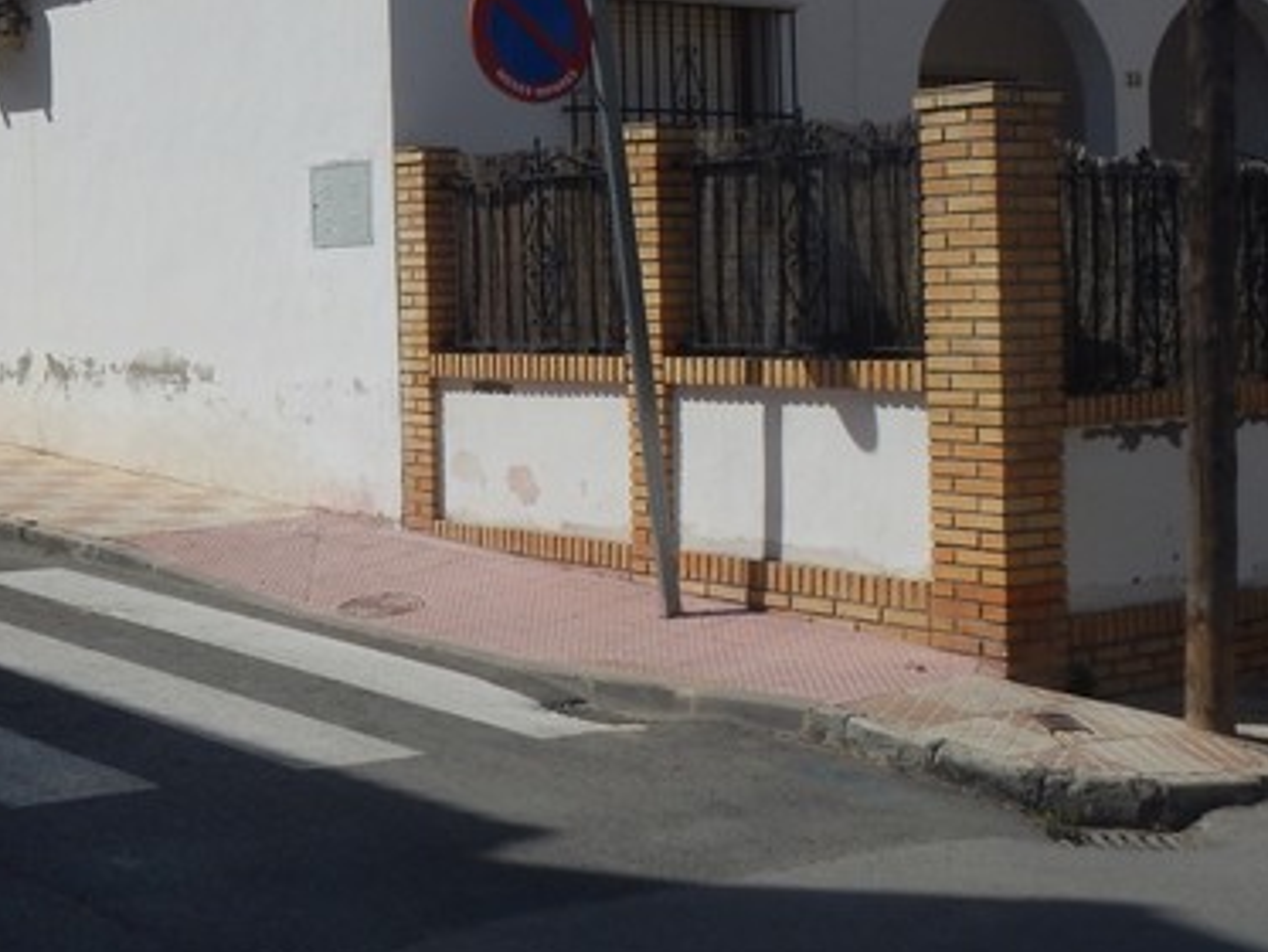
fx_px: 2199
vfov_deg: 24.3
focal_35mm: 60
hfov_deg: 31.8
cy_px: 306
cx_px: 364
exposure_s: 1/640
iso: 125
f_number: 7.8
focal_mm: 5
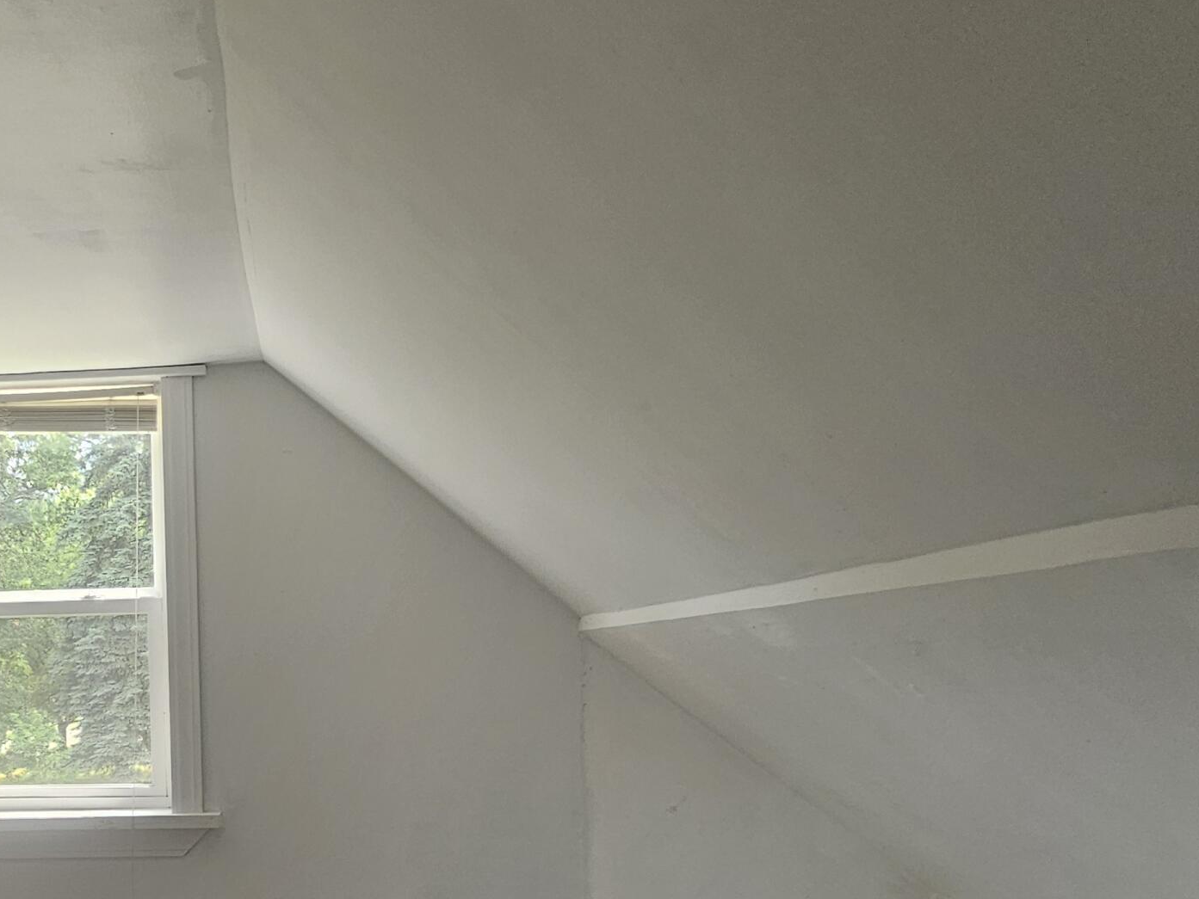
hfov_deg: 58.5
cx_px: 236
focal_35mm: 28
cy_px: 724
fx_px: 970
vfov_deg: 47.0
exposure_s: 1/60
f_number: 2.2
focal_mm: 2.2
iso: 64
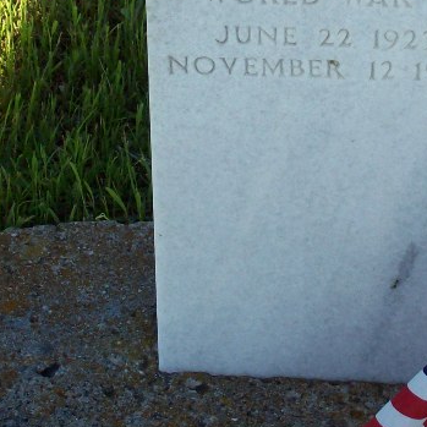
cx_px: 280
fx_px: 1982
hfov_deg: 12.3
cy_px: 21
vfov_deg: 12.2
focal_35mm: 142
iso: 80
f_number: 3.8
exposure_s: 1/515
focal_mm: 11.6
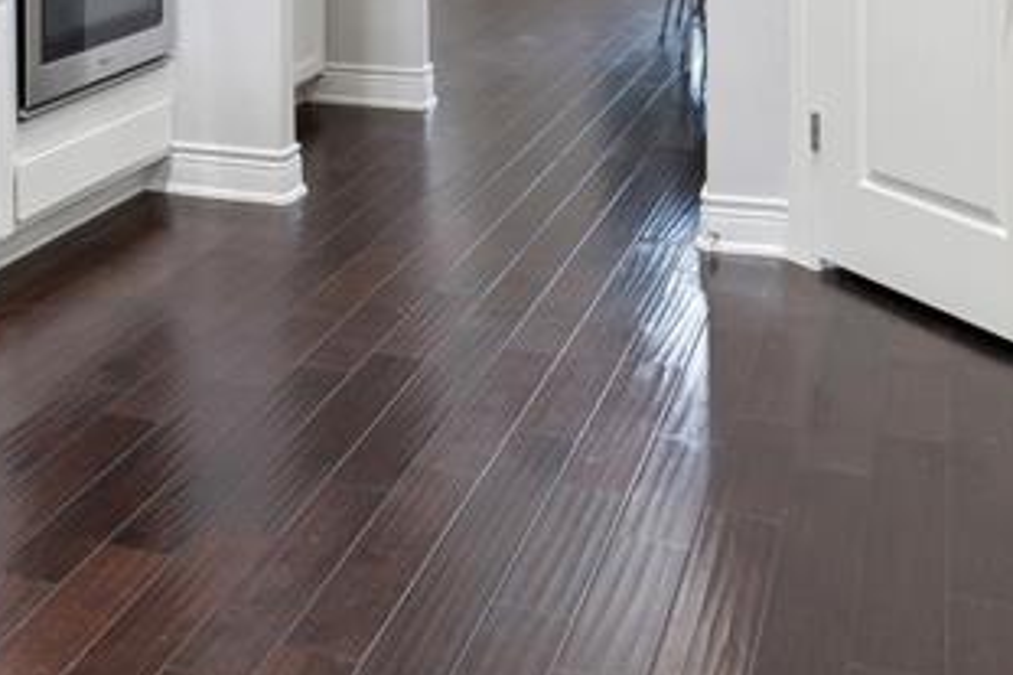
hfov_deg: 35.2
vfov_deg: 21.3
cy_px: -261
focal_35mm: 56
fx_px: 1575
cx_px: 319
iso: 200
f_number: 5.6
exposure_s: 1/15
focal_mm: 17
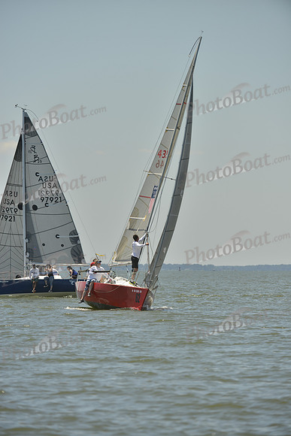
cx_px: 146
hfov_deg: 5.7
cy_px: 218
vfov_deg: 8.6
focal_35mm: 240
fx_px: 2908
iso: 200
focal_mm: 240
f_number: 5.6
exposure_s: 1/1600
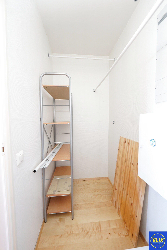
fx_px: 97
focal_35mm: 14
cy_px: 125
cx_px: 84
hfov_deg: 81.2
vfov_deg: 104.3
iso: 1600
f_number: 5
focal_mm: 14
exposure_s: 1/30
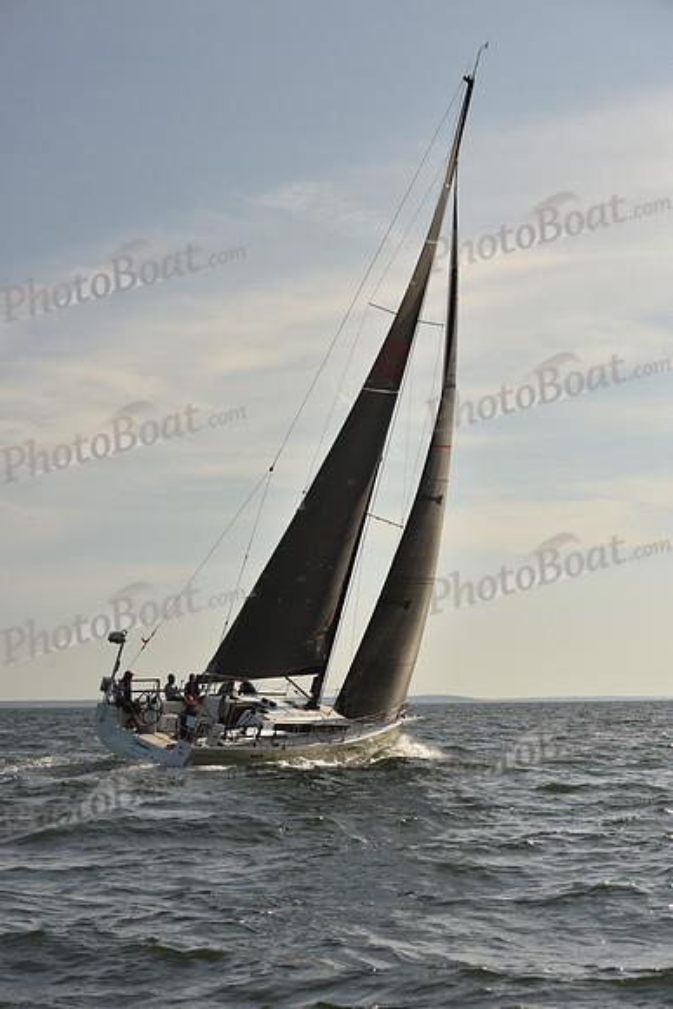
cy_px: 504
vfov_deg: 28.8
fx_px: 1962
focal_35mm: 70
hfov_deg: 19.5
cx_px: 336
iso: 250
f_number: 7.1
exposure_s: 1/800
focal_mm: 70
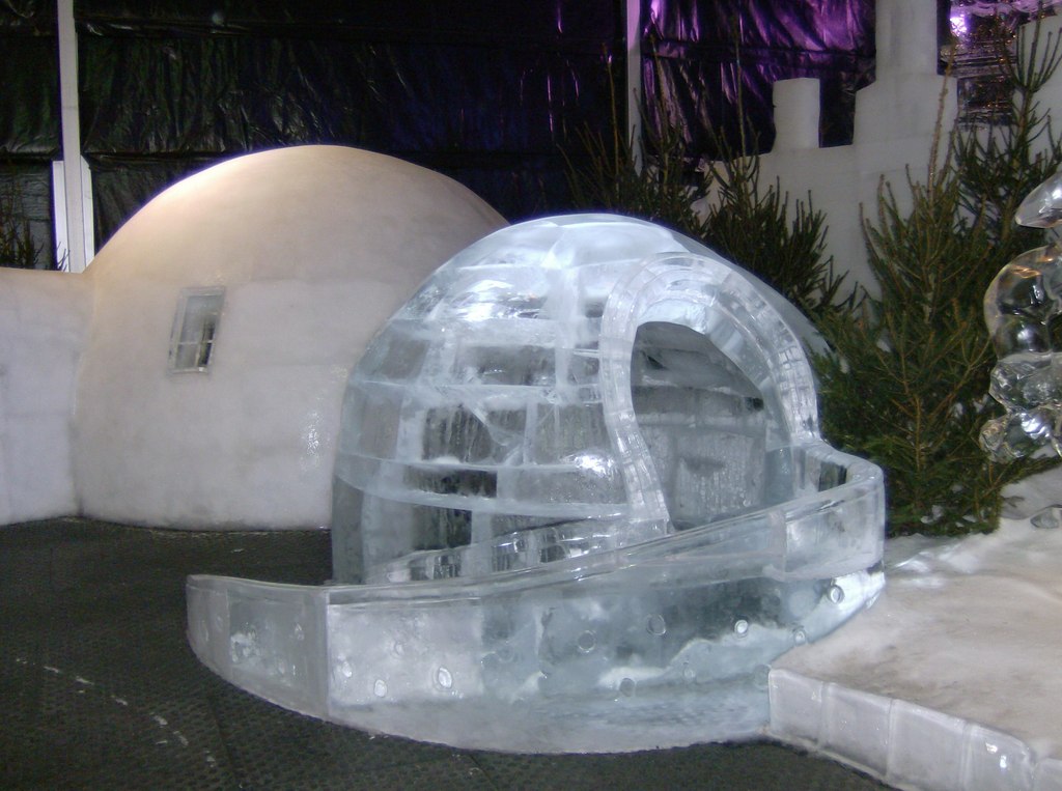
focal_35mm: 36
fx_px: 1102
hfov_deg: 51.5
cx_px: 531
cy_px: 396
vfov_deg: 39.5
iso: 200
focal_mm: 6
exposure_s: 1/60
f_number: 2.8
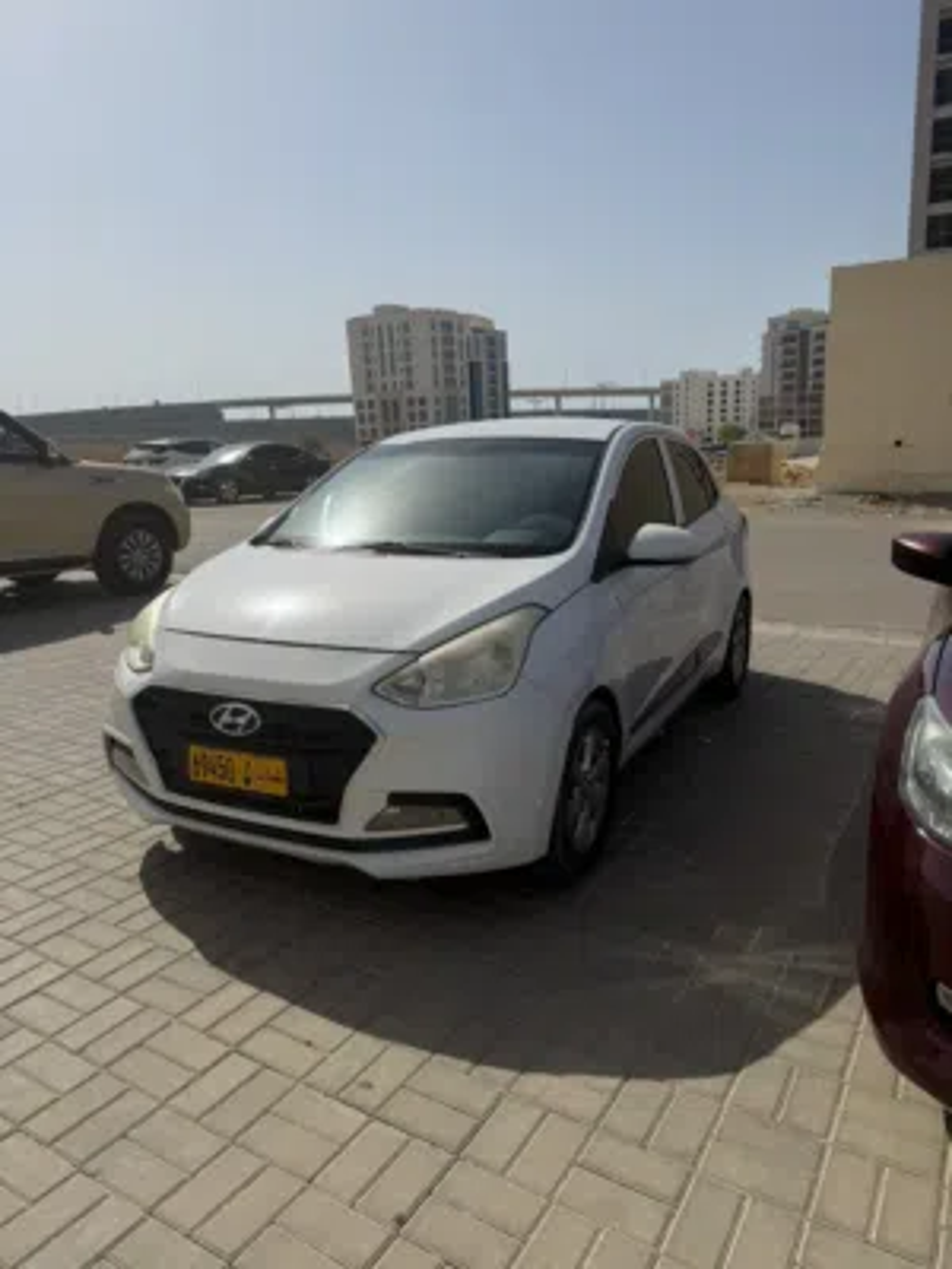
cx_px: 476
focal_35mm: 24
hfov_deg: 56.8
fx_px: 880
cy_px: 634
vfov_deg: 71.6
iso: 80
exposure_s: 1/10309
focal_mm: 6.76
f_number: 1.78
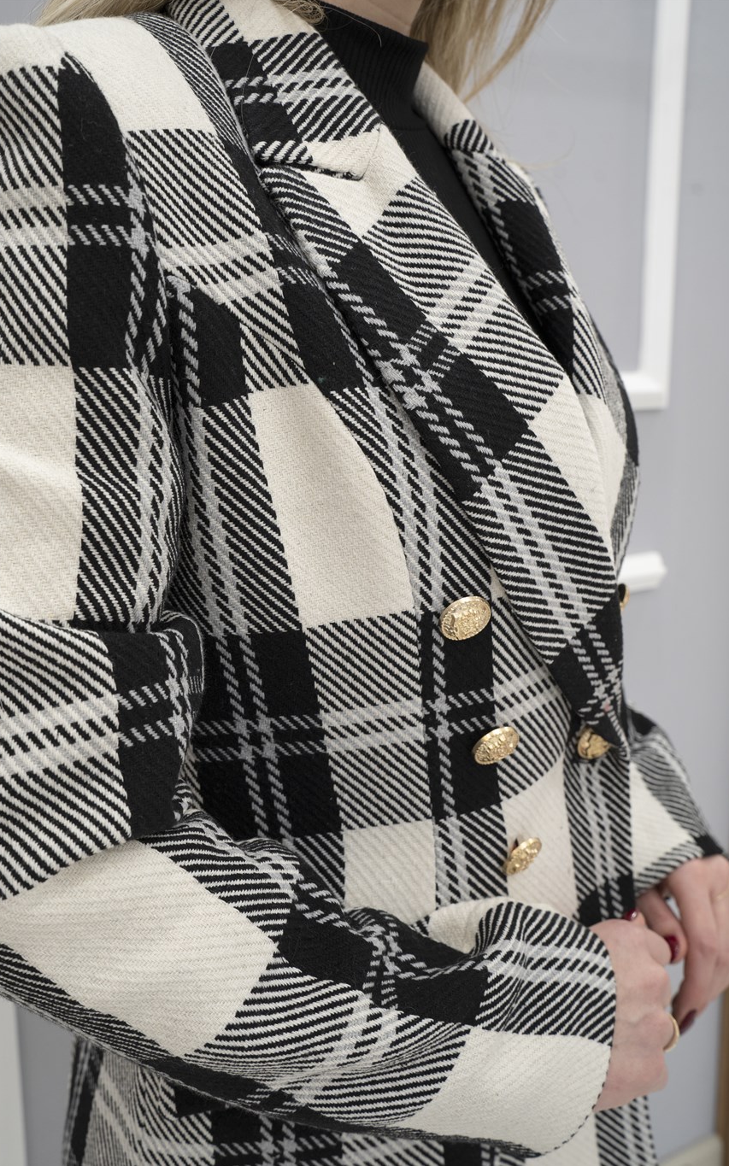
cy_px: 585
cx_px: 353
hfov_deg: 37.3
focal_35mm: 34
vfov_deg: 56.7
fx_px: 1081
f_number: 7.1
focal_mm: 33
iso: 500
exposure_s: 1/40
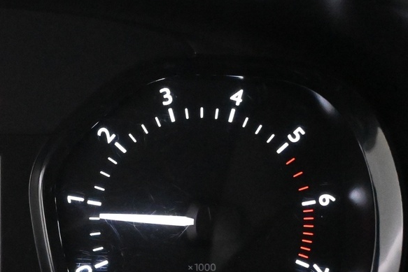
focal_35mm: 102
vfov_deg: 13.4
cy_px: 196
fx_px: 1157
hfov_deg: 18.7
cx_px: -111
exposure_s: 1/40
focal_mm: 24.5
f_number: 4.2
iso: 9000
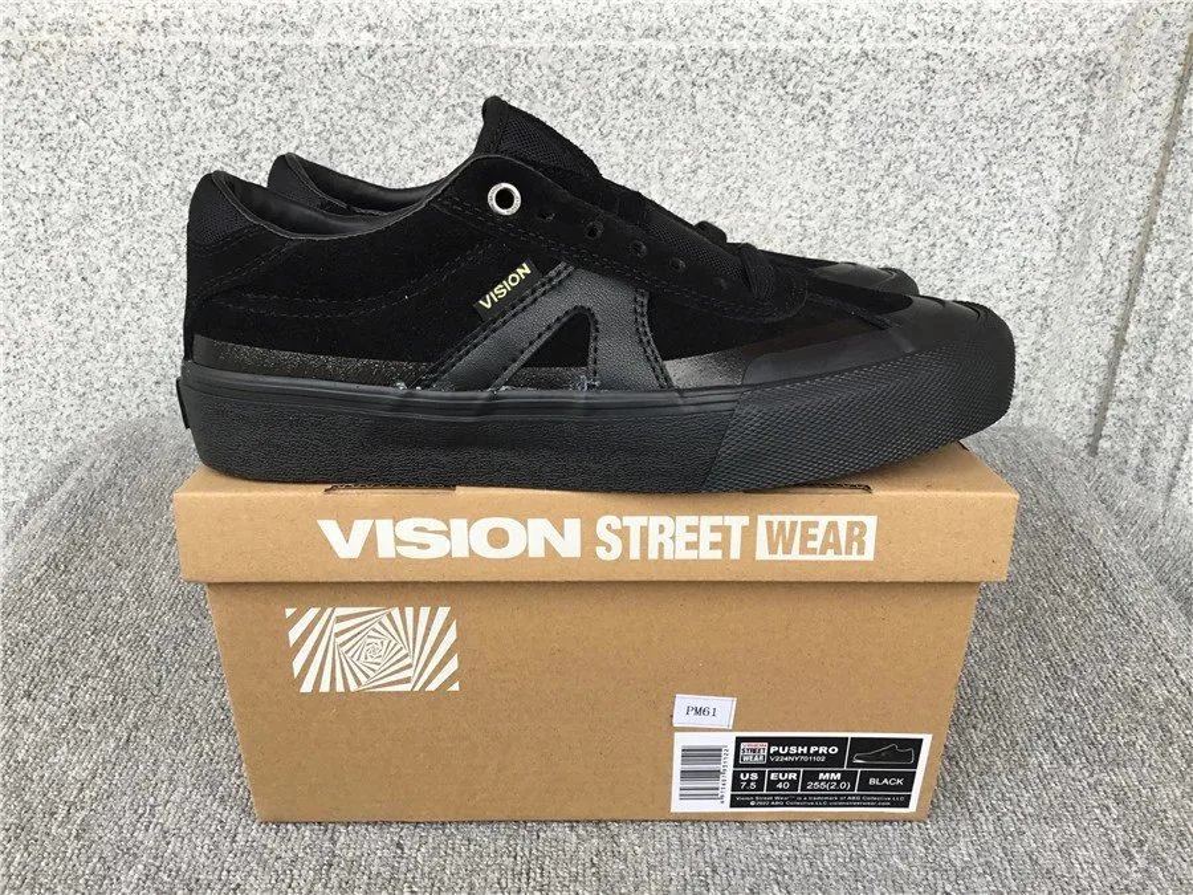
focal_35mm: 31
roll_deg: -0.4
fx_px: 1068
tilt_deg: -27.7
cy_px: 448
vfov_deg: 45.4
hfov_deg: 58.4
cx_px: 596
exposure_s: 1/50
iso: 32
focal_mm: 3.3
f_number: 2.4
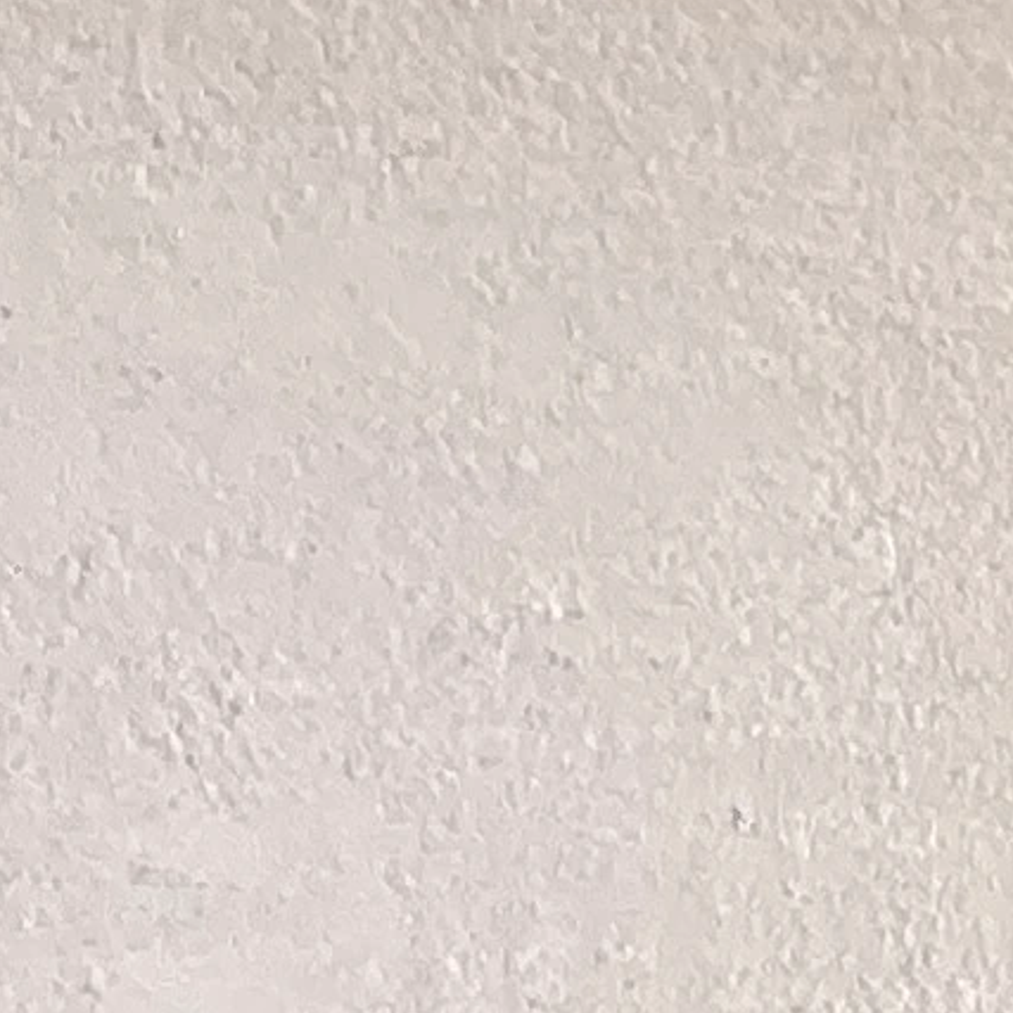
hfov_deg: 6.8
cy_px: 3027
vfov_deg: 7.2
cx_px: 3578
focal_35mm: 217
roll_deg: +1.3
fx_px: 7185
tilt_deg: -3.3
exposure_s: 1/121
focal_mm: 4.2
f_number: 1.6
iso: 100
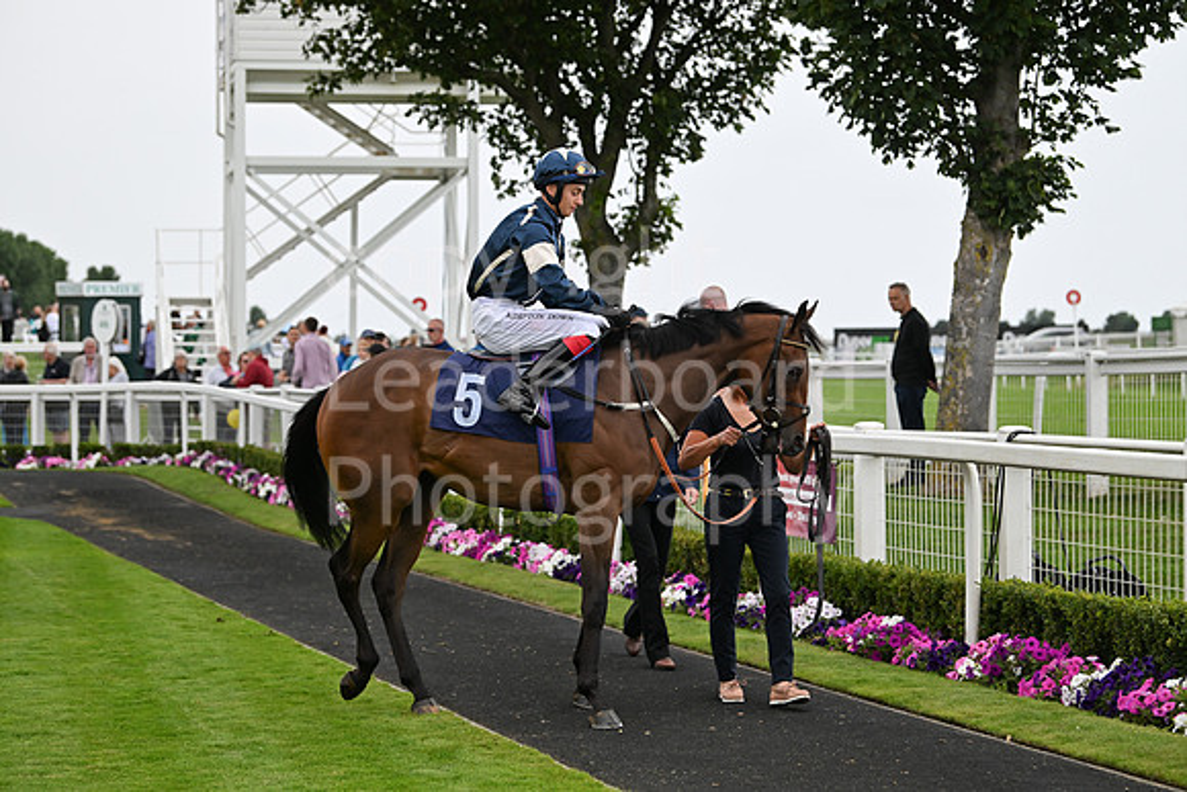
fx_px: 2836
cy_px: 396
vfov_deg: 15.9
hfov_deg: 23.6
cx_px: 594
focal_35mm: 86
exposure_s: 1/1600
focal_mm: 86
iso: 1000
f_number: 4
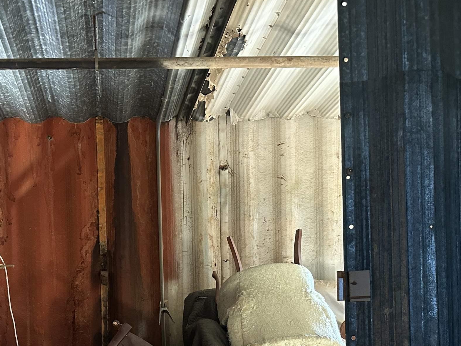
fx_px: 626
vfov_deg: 29.2
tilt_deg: +0.3
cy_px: 335
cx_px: 135
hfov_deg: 39.7
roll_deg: +1.1
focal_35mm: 47
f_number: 1.78
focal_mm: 6.86
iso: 500
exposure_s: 1/50
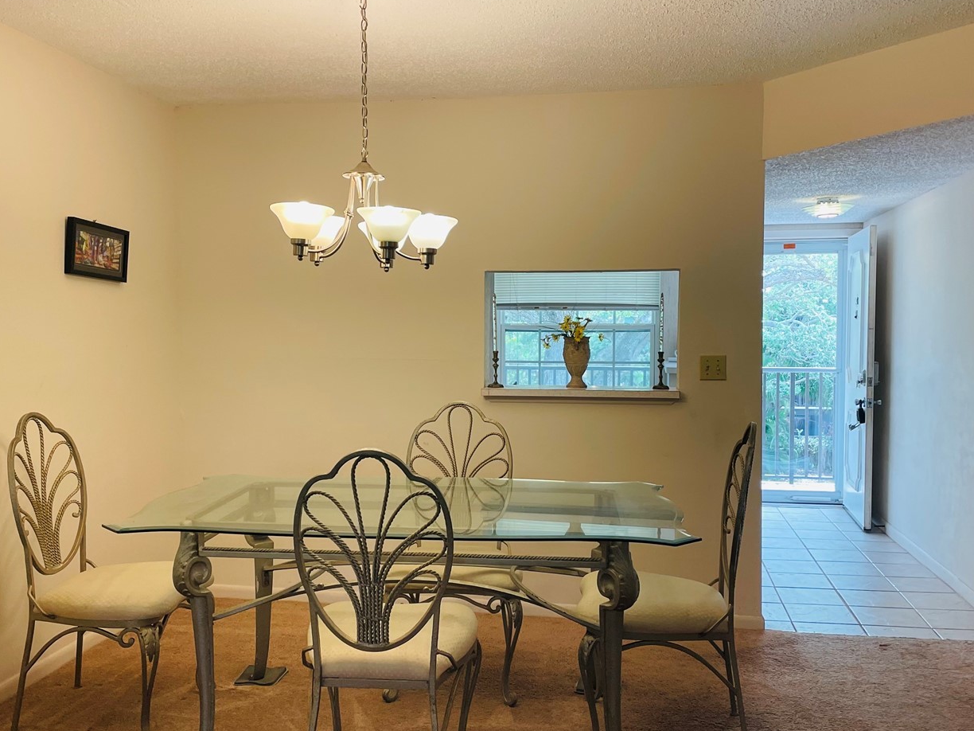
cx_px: 478
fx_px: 957
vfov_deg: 41.8
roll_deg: -0.6
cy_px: 364
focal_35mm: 34
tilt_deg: -1.9
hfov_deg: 54.0
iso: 125
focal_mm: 4.2
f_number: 1.6
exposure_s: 1/120
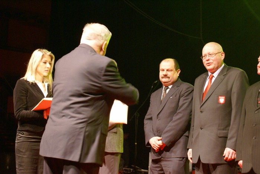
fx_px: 488
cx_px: 130
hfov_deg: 29.8
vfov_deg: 20.2
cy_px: 87
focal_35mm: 68
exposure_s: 1/25
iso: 800
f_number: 5.6
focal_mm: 45
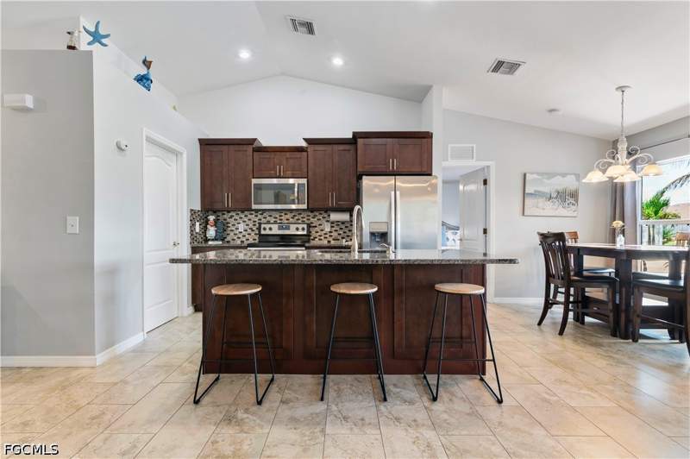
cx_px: 345
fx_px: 345
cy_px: 230
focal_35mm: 18
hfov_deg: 90.0
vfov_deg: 67.3
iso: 640
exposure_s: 1/2
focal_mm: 18
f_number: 10
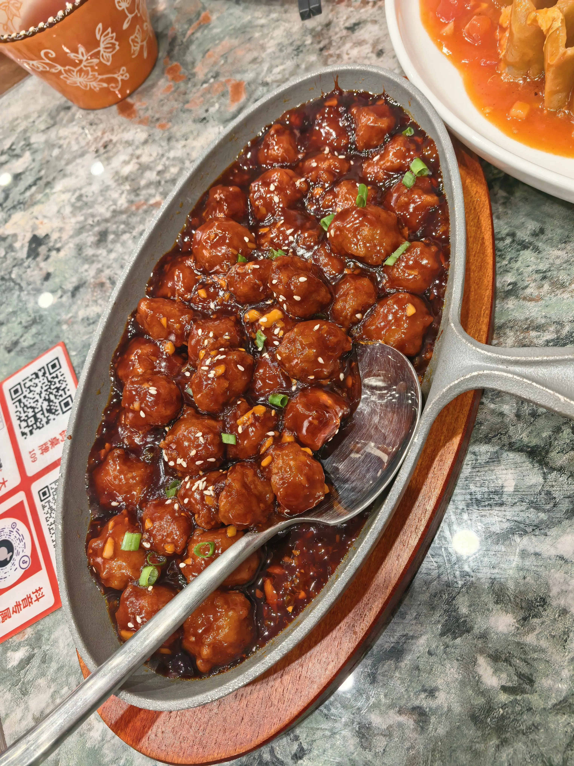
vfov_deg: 71.6
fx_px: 531
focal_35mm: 24
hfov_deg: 56.8
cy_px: 383
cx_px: 287
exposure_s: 1/33.3
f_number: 2.8
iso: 250
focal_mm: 6.98
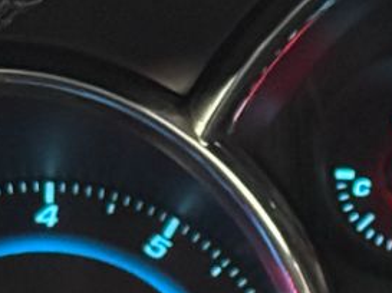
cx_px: 589
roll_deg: -2.3
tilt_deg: -18.3
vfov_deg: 4.3
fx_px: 3823
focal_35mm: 338
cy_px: 641
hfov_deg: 5.8
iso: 500
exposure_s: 1/30
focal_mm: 6.76
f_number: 1.78
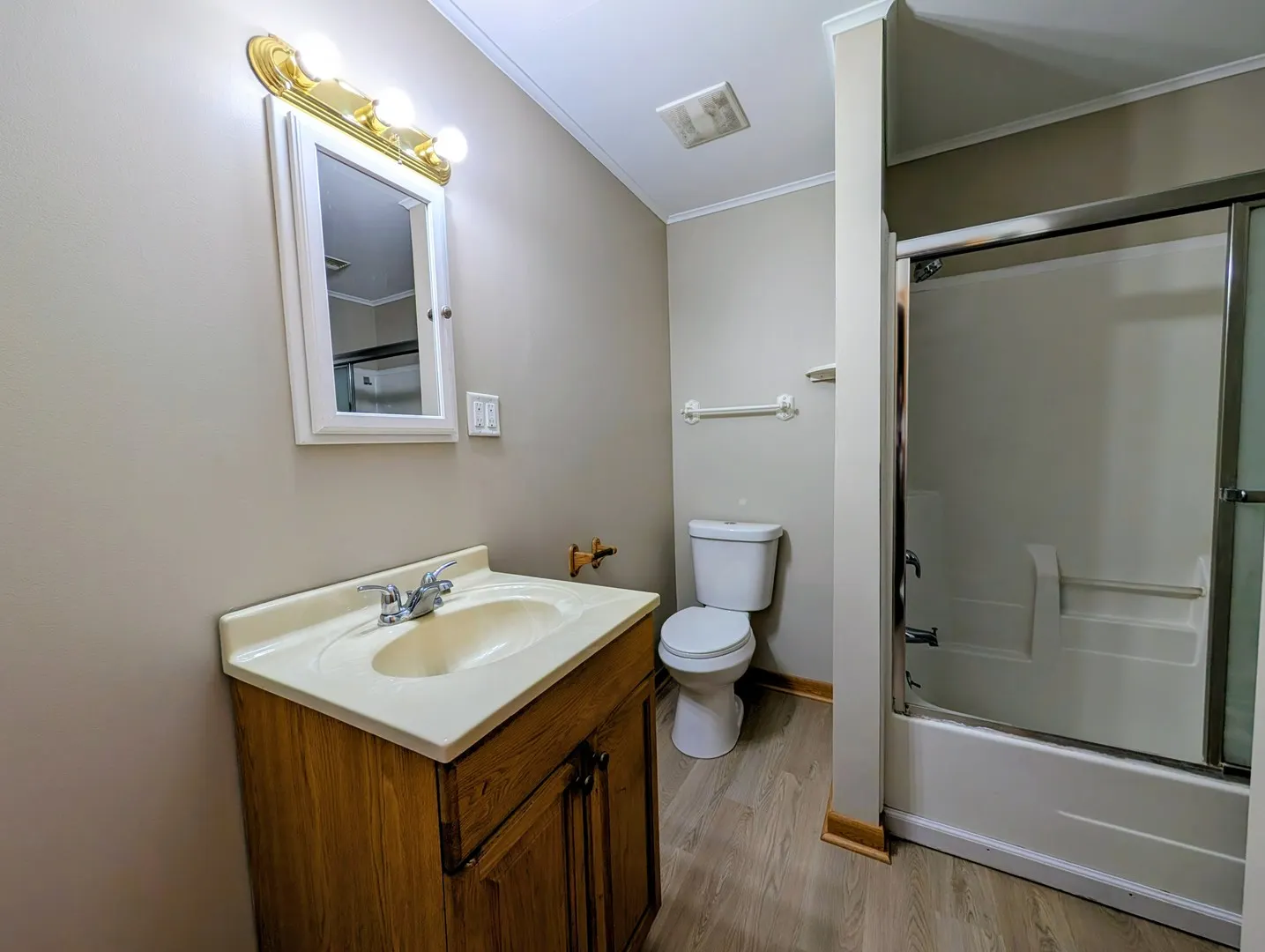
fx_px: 439
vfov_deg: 94.6
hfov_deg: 110.5
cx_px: 632
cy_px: 476
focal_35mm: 12
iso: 54
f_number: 1.7
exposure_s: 1/126
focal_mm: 2.02
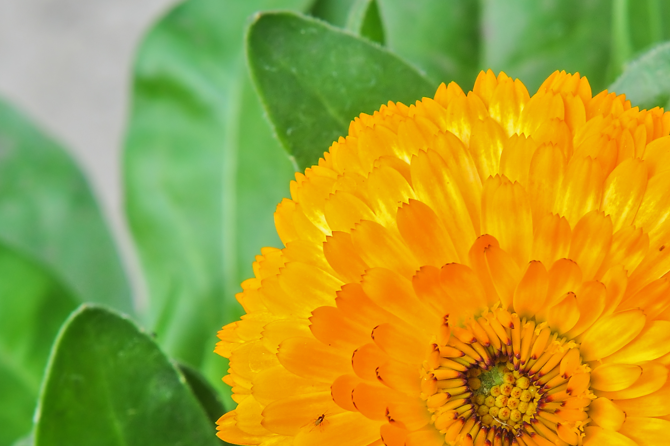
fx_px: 3012
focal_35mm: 162
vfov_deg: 8.4
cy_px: 364
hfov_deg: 12.7
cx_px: 502
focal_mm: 50
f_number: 9
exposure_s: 1/160
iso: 200
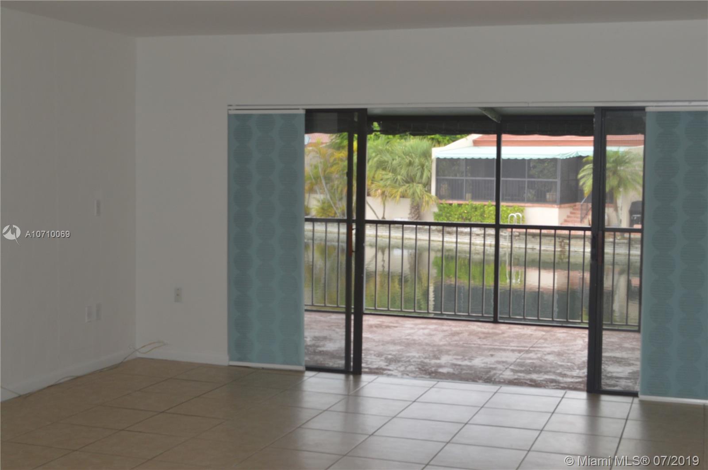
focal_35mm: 51
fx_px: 1002
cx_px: 354
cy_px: 235
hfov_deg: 38.9
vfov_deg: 26.4
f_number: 8
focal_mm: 34
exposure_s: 1/60
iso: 360
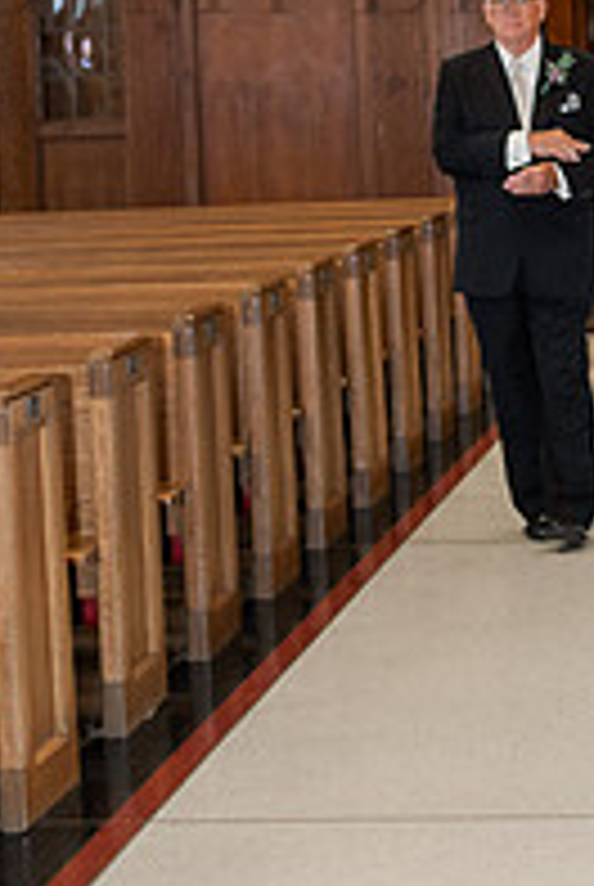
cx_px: 585
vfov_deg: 17.6
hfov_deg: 11.9
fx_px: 2811
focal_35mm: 114
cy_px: 45
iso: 500
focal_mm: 50
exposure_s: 1/125
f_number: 2.8
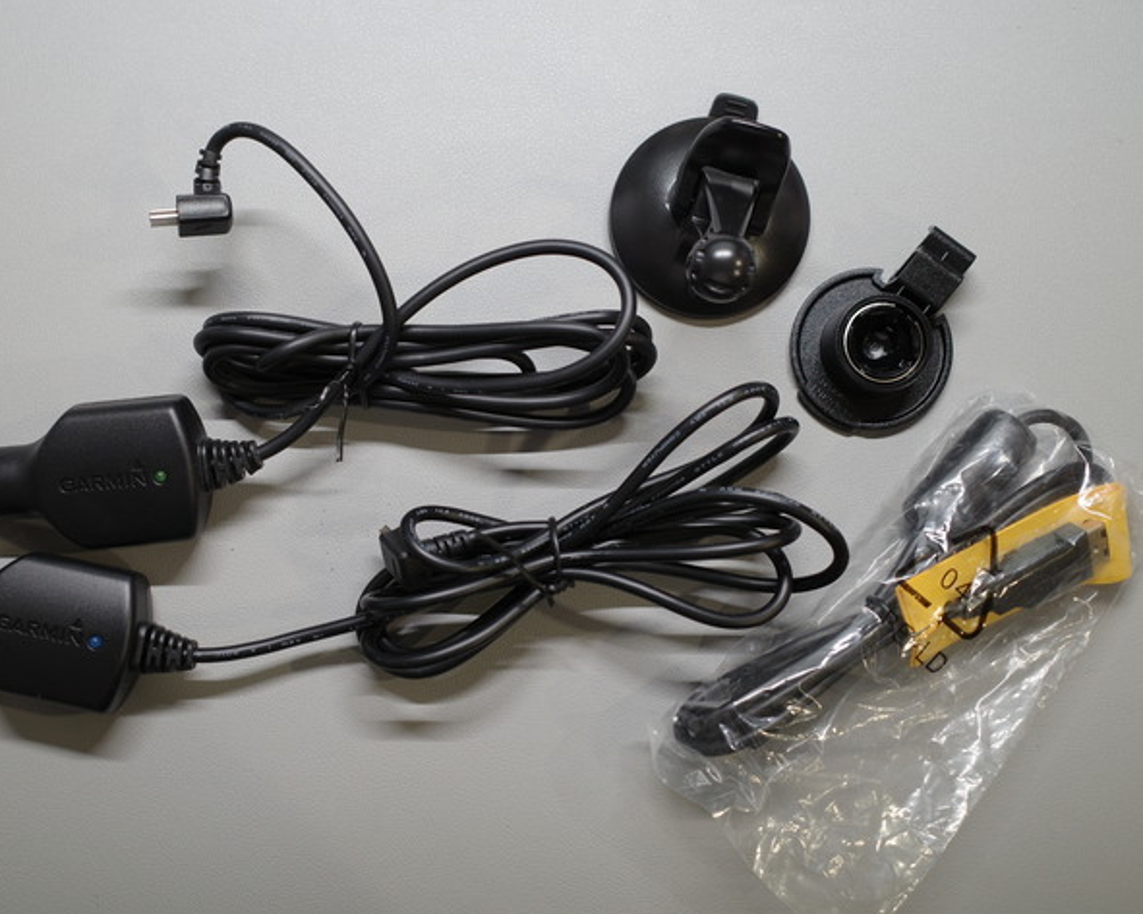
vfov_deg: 37.3
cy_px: 462
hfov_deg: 45.6
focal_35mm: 40
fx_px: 1353
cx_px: 466
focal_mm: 18.3
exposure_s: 1/40
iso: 200
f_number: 2.8
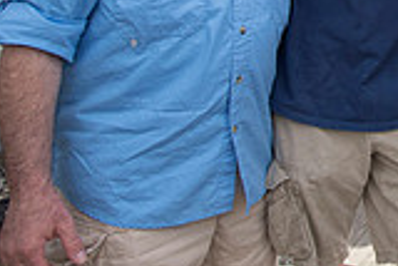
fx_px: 764
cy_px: -135
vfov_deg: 17.7
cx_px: 582
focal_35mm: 69
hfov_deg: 23.8
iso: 250
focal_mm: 19
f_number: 4.5
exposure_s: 1/640
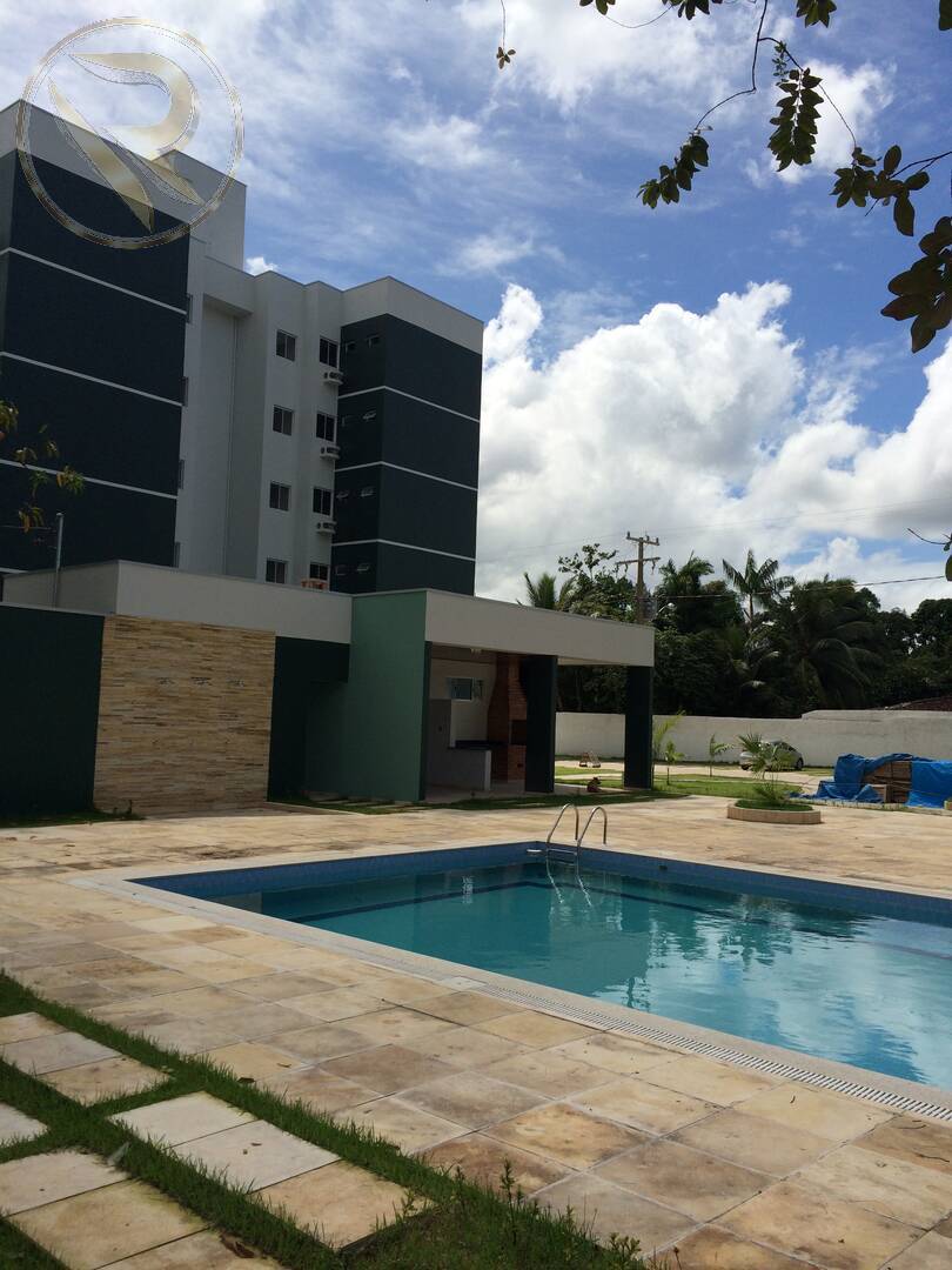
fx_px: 1063
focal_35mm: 29
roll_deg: -0.8
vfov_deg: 61.7
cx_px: 476
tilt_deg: +2.6
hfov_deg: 48.2
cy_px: 635
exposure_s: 1/4566
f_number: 2.2
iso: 32
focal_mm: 4.15
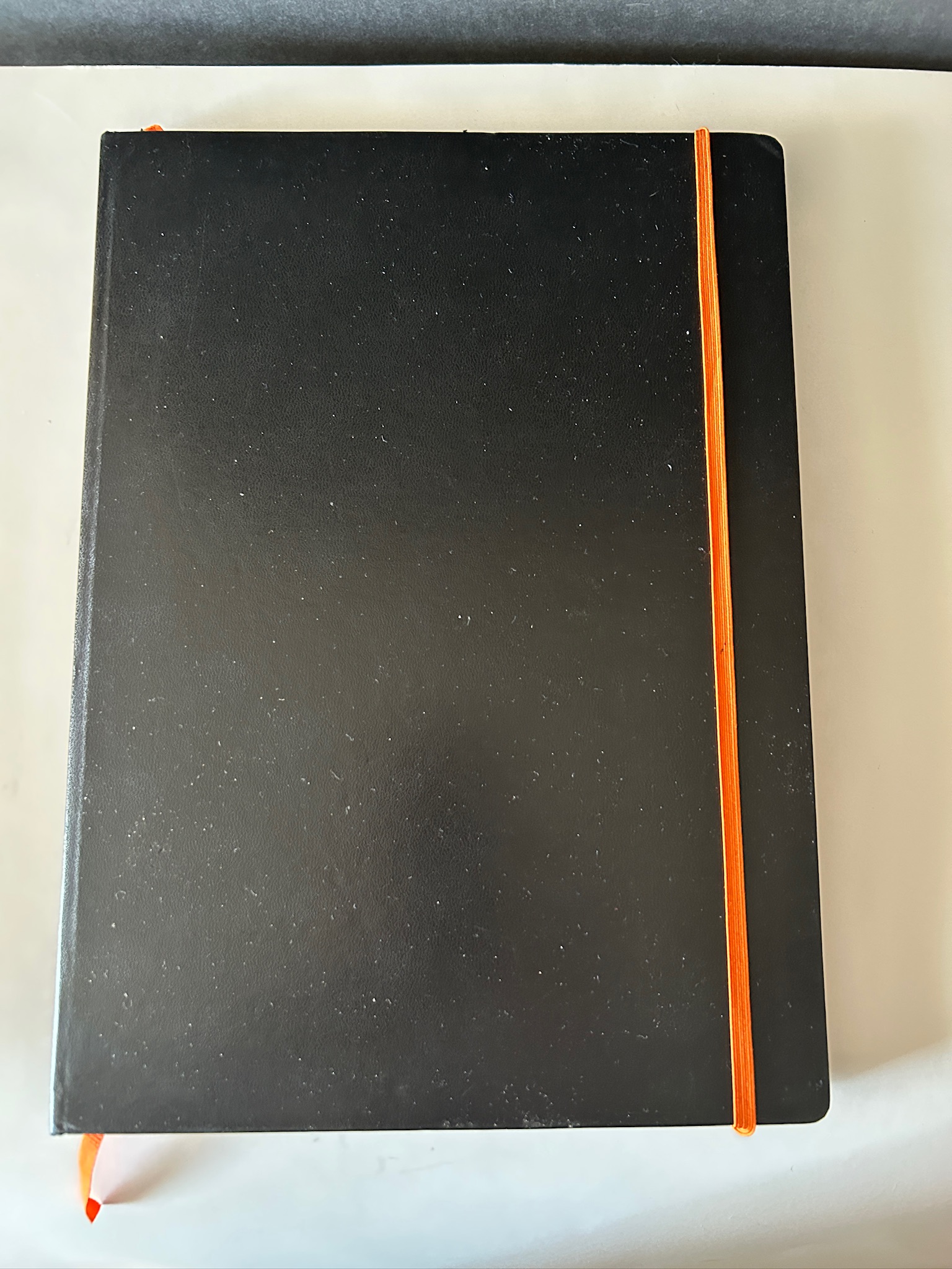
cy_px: 634
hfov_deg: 53.1
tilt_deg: -82.9
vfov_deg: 67.3
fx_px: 953
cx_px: 476
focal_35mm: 26
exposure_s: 1/40
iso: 640
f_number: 1.5
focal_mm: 5.7
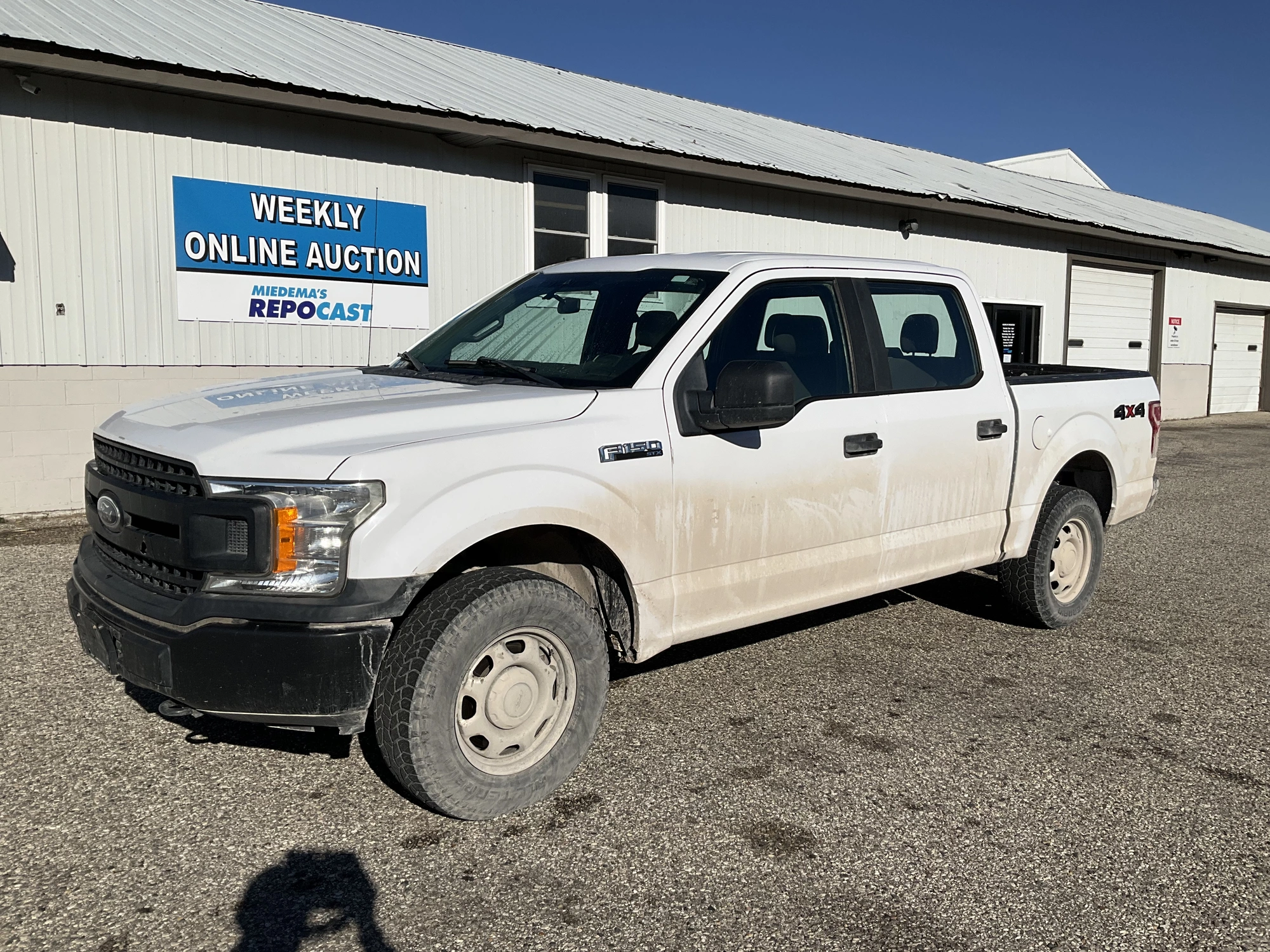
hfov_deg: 61.7
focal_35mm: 29
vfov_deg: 48.2
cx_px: 635
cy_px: 476
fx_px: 1064
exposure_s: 1/5814
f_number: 1.8
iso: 25
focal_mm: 3
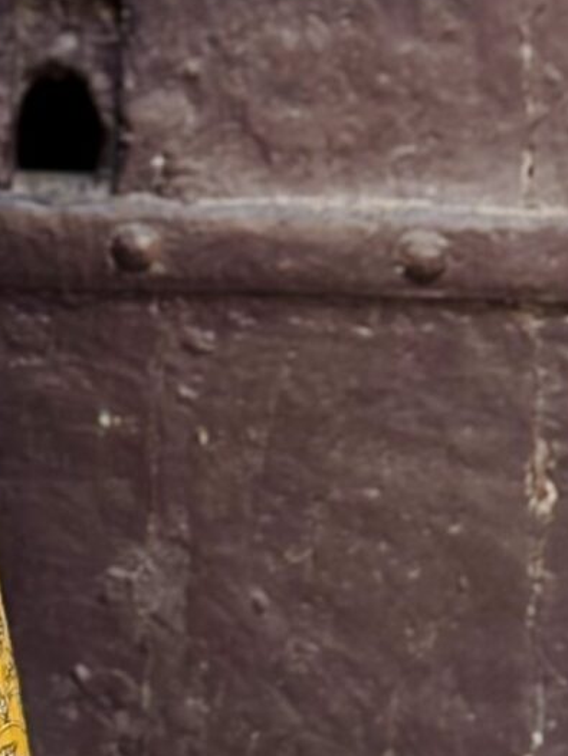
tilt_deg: -0.1
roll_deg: -1.8
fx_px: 5531
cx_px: -345
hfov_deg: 5.8
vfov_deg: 7.6
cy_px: -594
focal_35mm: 253
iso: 50
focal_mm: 5.96
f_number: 1.6
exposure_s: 1/81
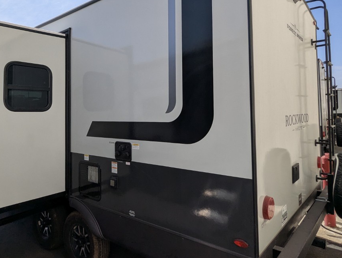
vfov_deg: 52.8
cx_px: 148
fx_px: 257
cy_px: 101
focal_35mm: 26
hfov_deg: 66.9
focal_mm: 2.35
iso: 50
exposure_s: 1/3448
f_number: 2.2
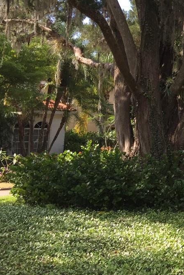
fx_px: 552
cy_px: 42
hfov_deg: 16.4
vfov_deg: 27.3
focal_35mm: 72
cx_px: 312
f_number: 2.2
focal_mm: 4.15
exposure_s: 1/542
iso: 32
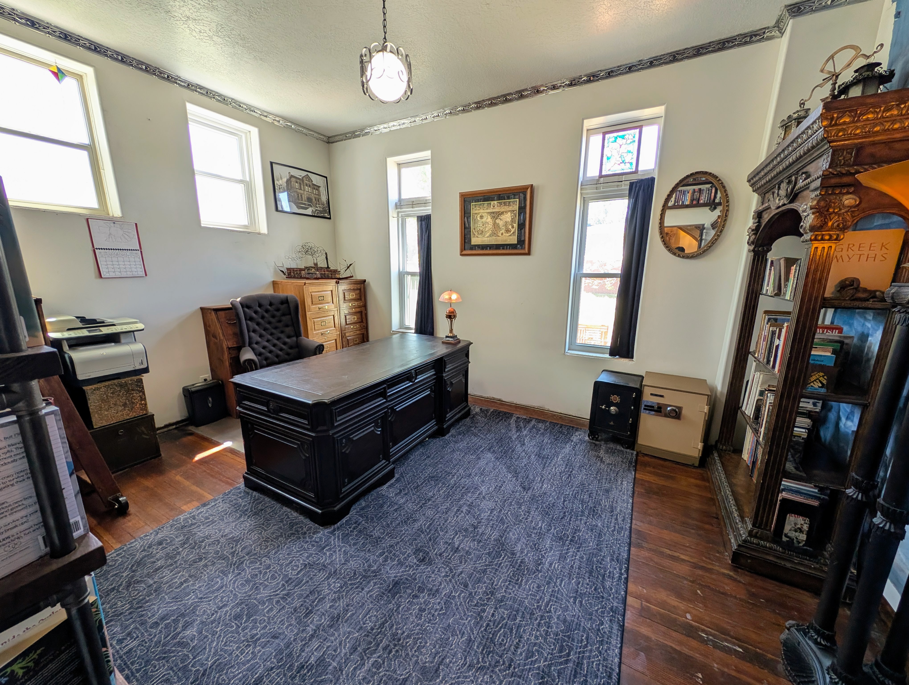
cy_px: 342
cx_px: 454
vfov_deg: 94.6
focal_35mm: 12
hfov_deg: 110.5
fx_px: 316
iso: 46
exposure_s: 1/40
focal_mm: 2.23
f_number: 1.95
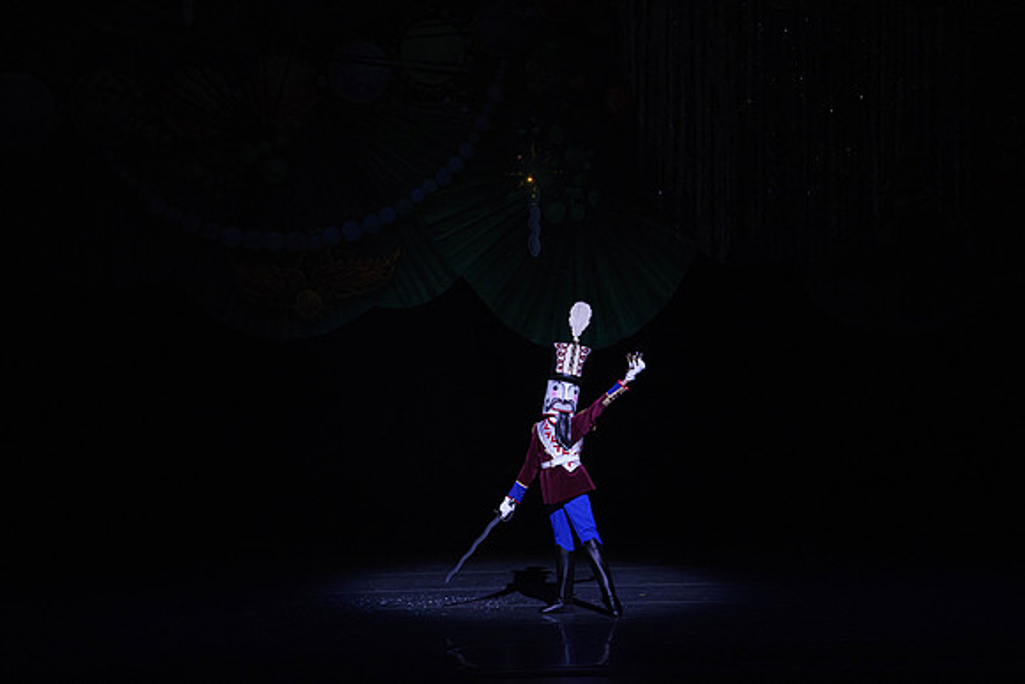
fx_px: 5696
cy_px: 342
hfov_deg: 10.3
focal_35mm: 200
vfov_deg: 6.9
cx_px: 512
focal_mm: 200
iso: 5000
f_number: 6.3
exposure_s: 1/320
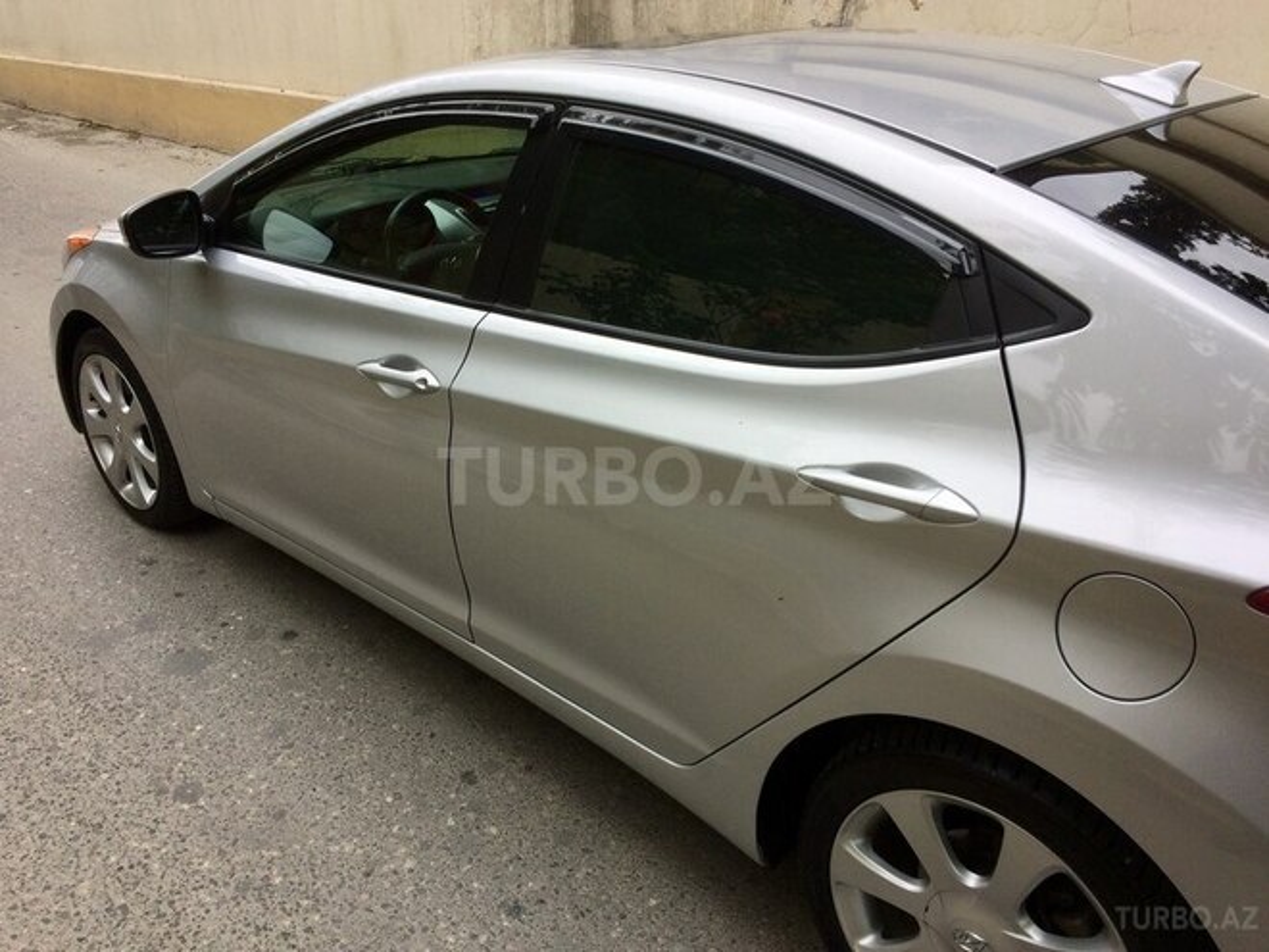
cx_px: 634
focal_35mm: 29
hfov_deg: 61.7
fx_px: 1063
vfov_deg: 48.2
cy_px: 476
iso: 32
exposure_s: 1/547
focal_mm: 4.15
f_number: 2.2
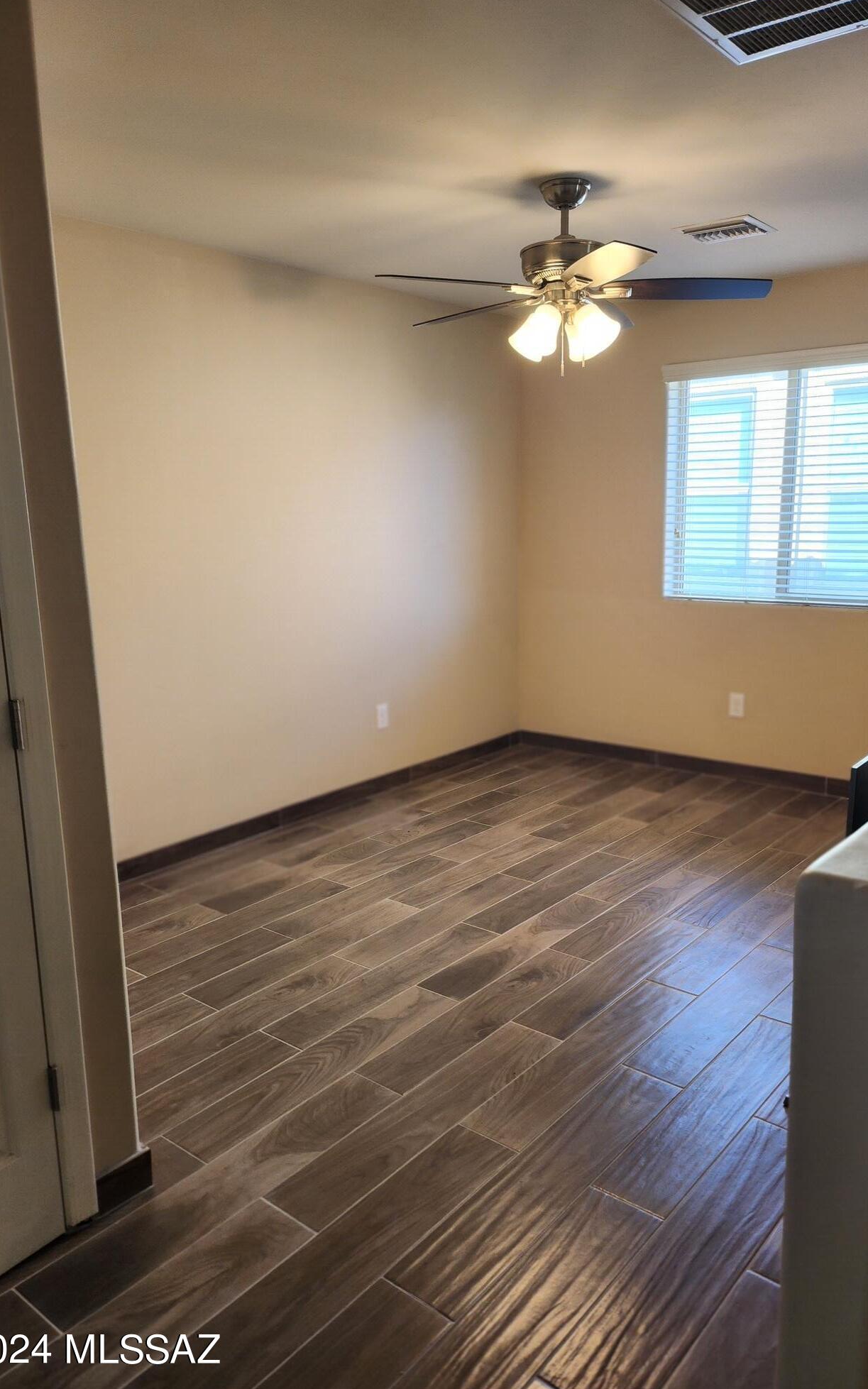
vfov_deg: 70.4
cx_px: 463
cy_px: 705
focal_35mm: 26
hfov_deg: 47.6
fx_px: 984
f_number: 1.8
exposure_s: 1/120
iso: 250
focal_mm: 5
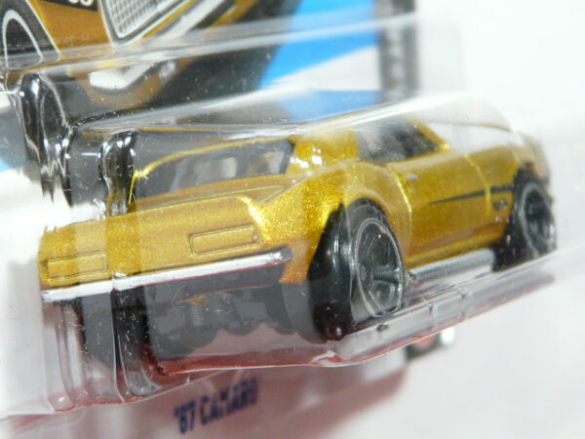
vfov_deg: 11.0
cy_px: 220
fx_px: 2281
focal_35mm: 135
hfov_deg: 14.6
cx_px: 292
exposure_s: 1/40
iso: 200
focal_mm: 14
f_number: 3.6
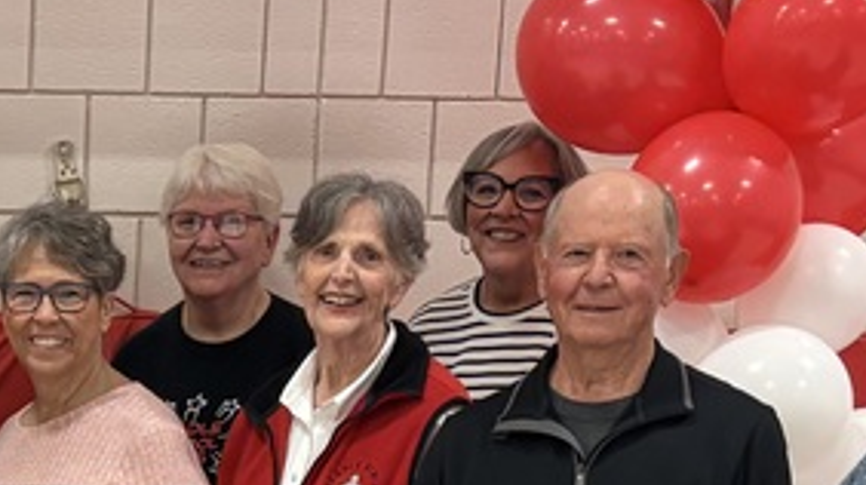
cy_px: 847
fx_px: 2363
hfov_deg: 19.9
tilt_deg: -14.2
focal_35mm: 103
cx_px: -64
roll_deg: -0.6
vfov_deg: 11.0
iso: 250
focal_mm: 5.96
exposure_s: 1/60
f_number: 1.6
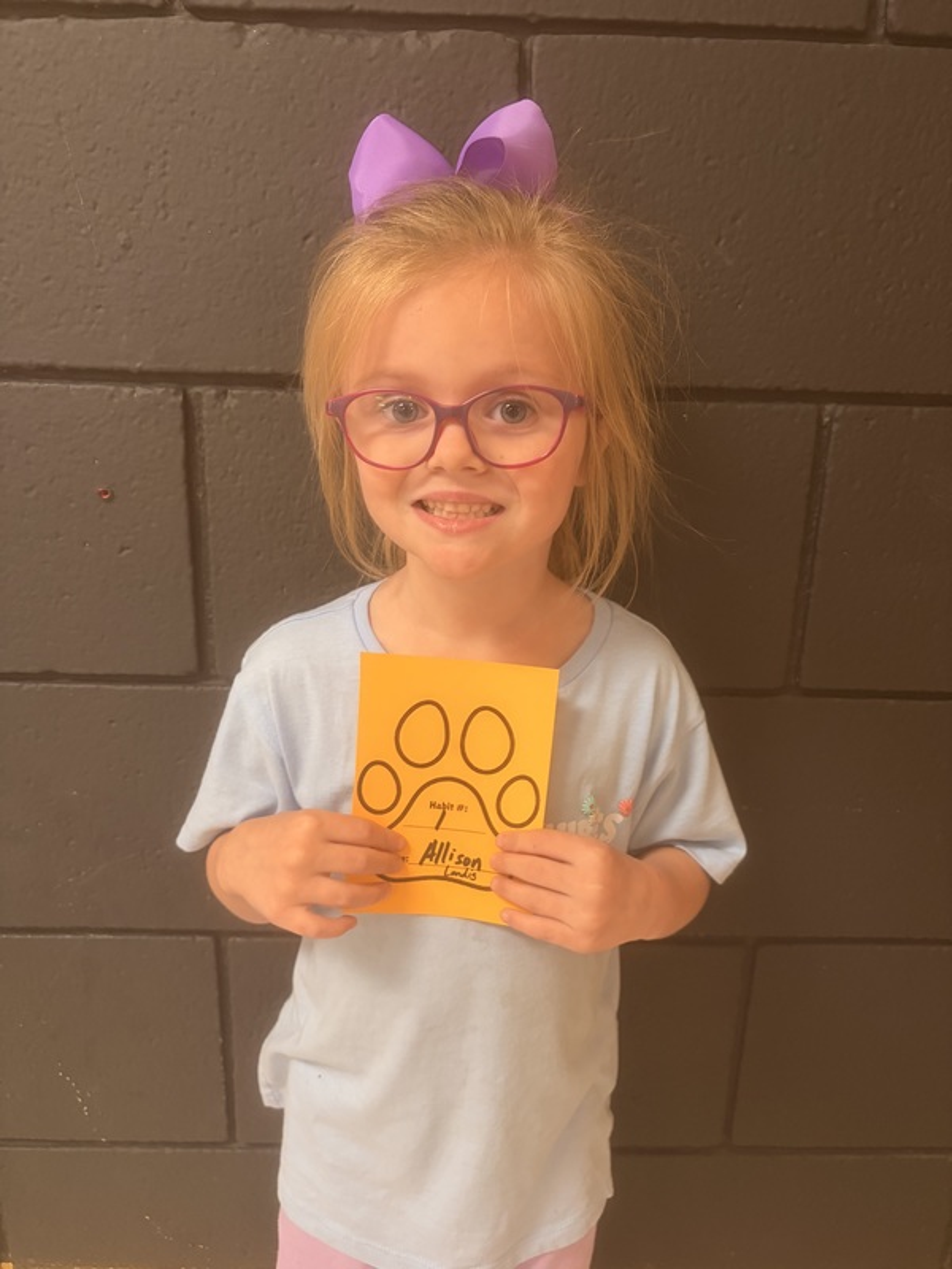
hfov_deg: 53.1
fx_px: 953
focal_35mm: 26
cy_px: 634
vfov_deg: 67.3
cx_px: 476
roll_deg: -0.9
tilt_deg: -17.3
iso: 250
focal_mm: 5.96
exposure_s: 1/60
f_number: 1.6
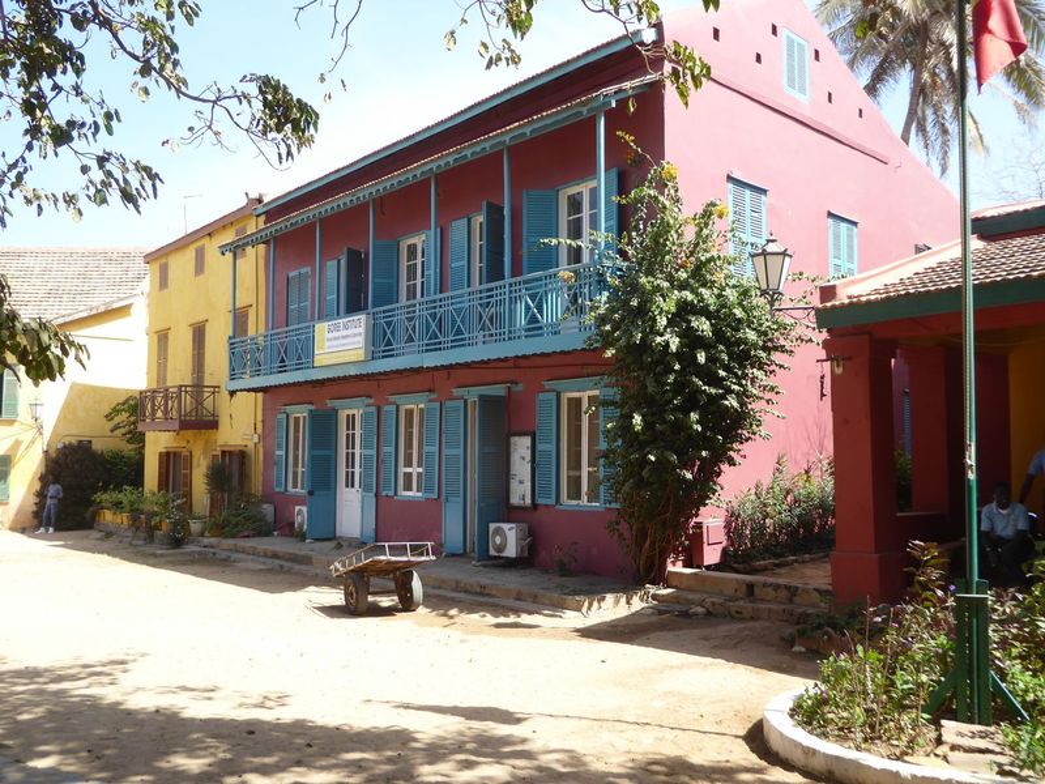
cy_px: 392
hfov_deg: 54.0
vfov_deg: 41.8
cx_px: 522
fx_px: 1026
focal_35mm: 34
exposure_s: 1/250
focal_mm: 5.8
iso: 80
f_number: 3.6
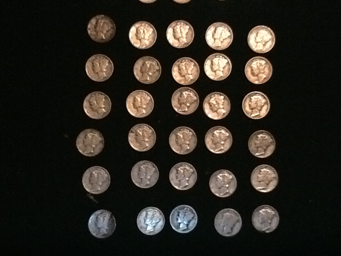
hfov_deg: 42.9
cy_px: 128
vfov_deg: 32.9
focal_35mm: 44
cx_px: 170
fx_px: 433
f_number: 2.4
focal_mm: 2.03
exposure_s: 1/15
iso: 640
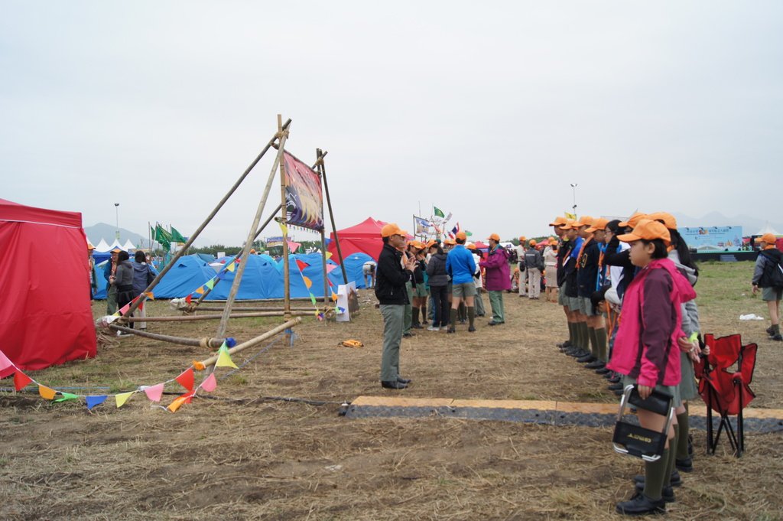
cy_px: 260
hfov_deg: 67.4
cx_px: 392
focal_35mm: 27
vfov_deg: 47.9
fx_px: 587
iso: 100
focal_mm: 18
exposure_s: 1/80
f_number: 6.3
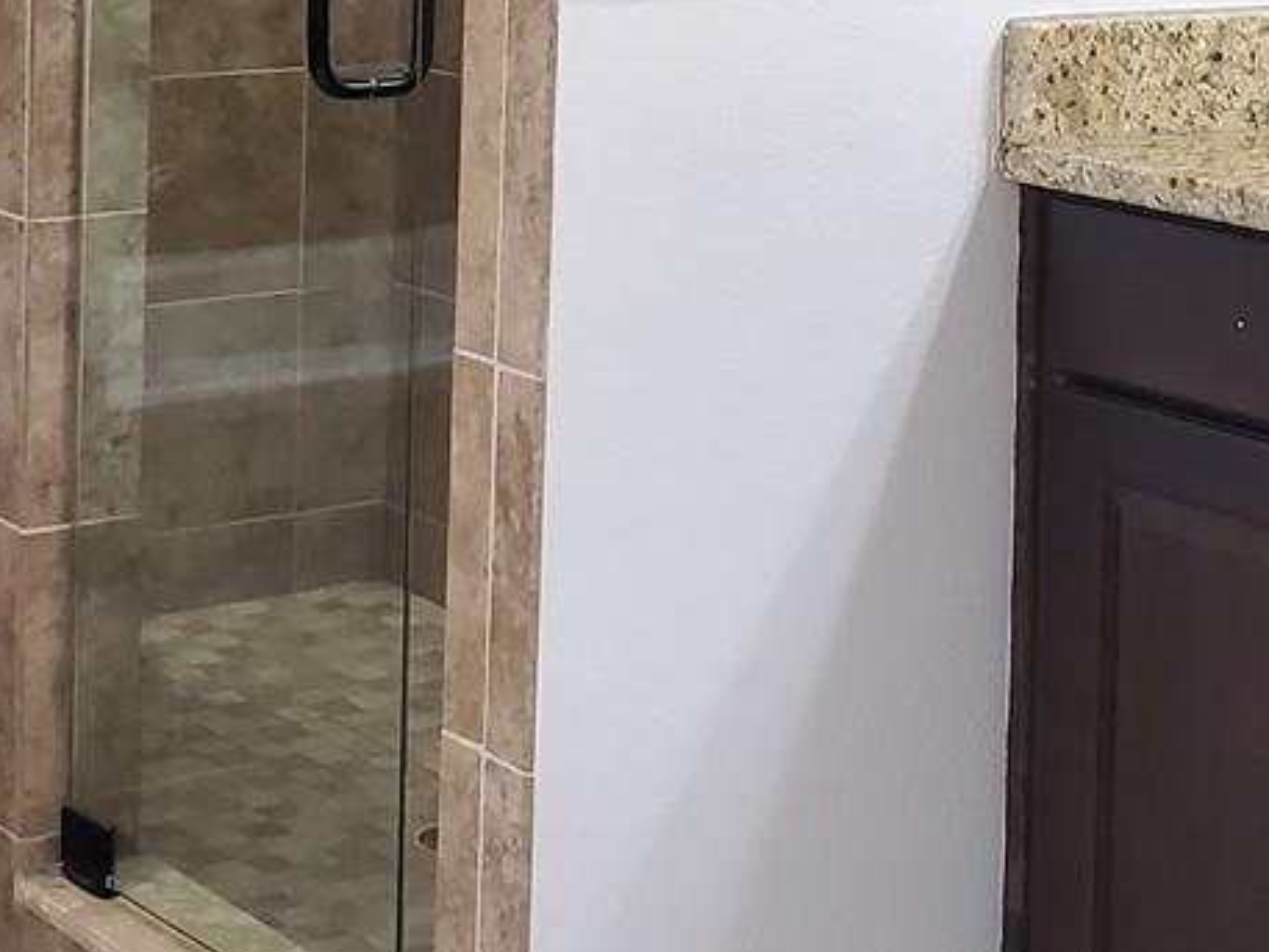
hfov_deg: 21.5
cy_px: -117
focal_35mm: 91
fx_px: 3337
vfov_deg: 15.8
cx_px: 608
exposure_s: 1/60
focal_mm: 4.3
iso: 200
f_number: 2.4
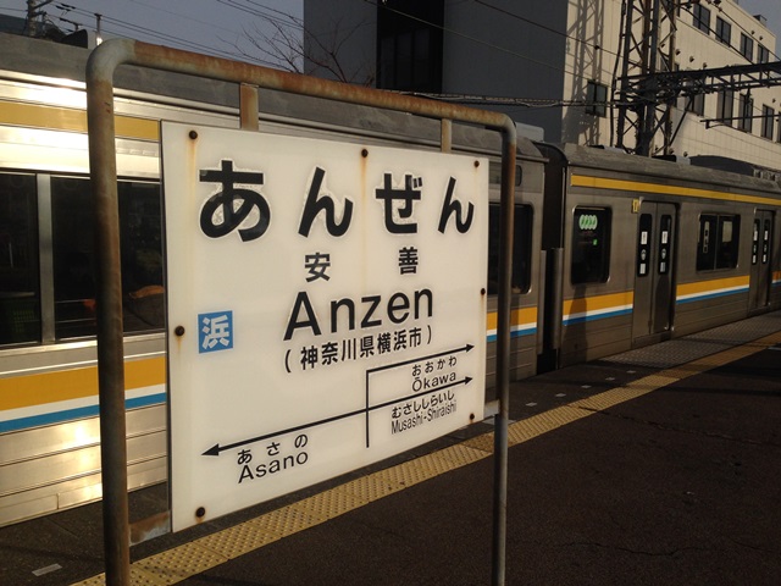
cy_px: 293
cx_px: 390
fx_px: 745
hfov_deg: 55.4
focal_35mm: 33
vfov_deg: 42.9
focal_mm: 4.12
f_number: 2.4
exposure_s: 1/3623
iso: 64
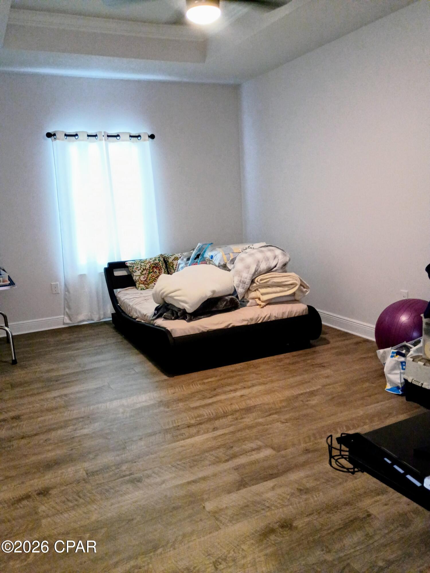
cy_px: 286
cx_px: 215
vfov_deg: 61.7
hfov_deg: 48.2
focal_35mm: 29
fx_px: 480
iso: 778
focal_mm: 4.27
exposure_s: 1/30
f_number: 1.8
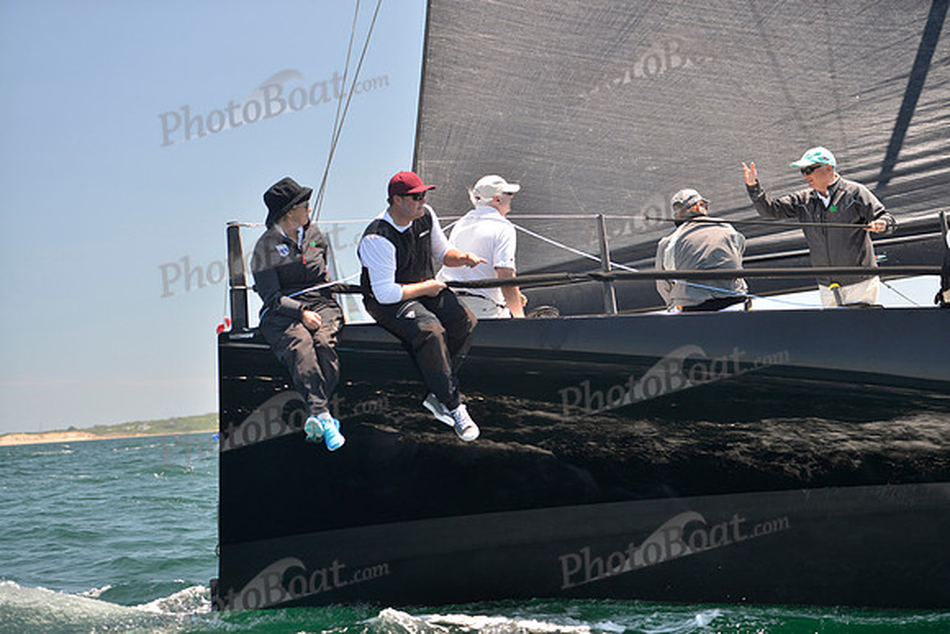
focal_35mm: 70
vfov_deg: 19.5
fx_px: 1848
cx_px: 475
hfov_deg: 28.8
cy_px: 317
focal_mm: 70
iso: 400
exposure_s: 1/800
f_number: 2.8
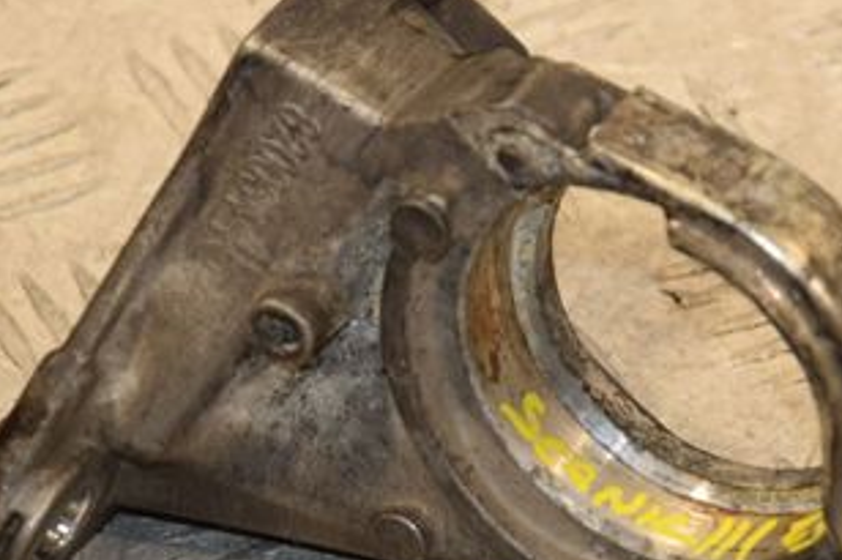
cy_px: 303
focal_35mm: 287
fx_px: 6709
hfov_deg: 7.2
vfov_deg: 4.8
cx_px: 514
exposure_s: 1/200
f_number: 7.1
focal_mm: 92
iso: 800
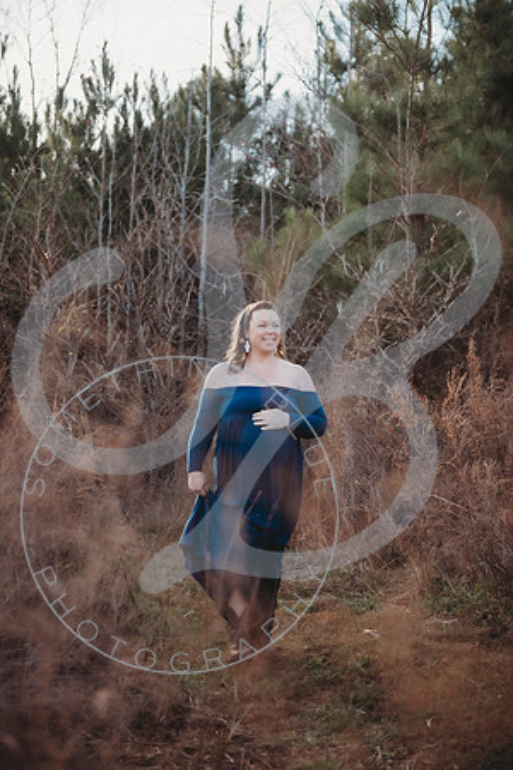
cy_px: 385
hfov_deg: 19.5
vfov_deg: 28.8
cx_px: 256
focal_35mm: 70
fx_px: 1496
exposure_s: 1/160
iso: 100
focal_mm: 70
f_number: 2.8
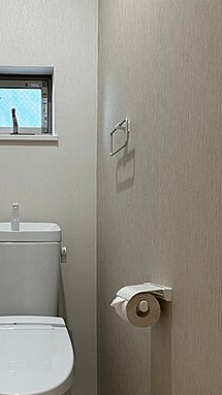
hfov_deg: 28.0
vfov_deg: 49.1
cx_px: 28
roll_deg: -0.4
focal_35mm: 41
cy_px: 237
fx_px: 430
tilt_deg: -0.3
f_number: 1.78
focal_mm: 6.86
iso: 125
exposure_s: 1/60
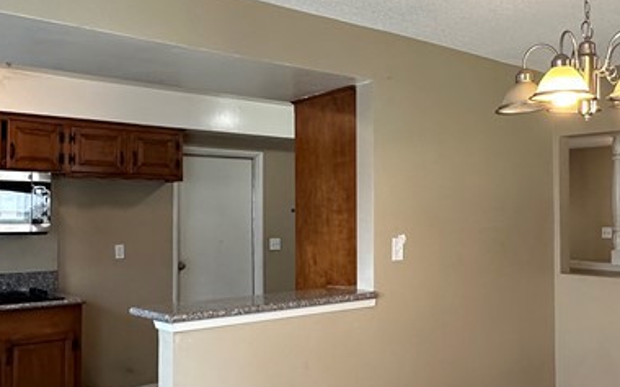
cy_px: 201
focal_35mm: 40
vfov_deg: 31.9
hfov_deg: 48.5
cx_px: 413
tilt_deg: +1.1
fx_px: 675
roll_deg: +0.4
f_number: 2.2
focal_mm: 2.22
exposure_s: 1/120
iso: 250
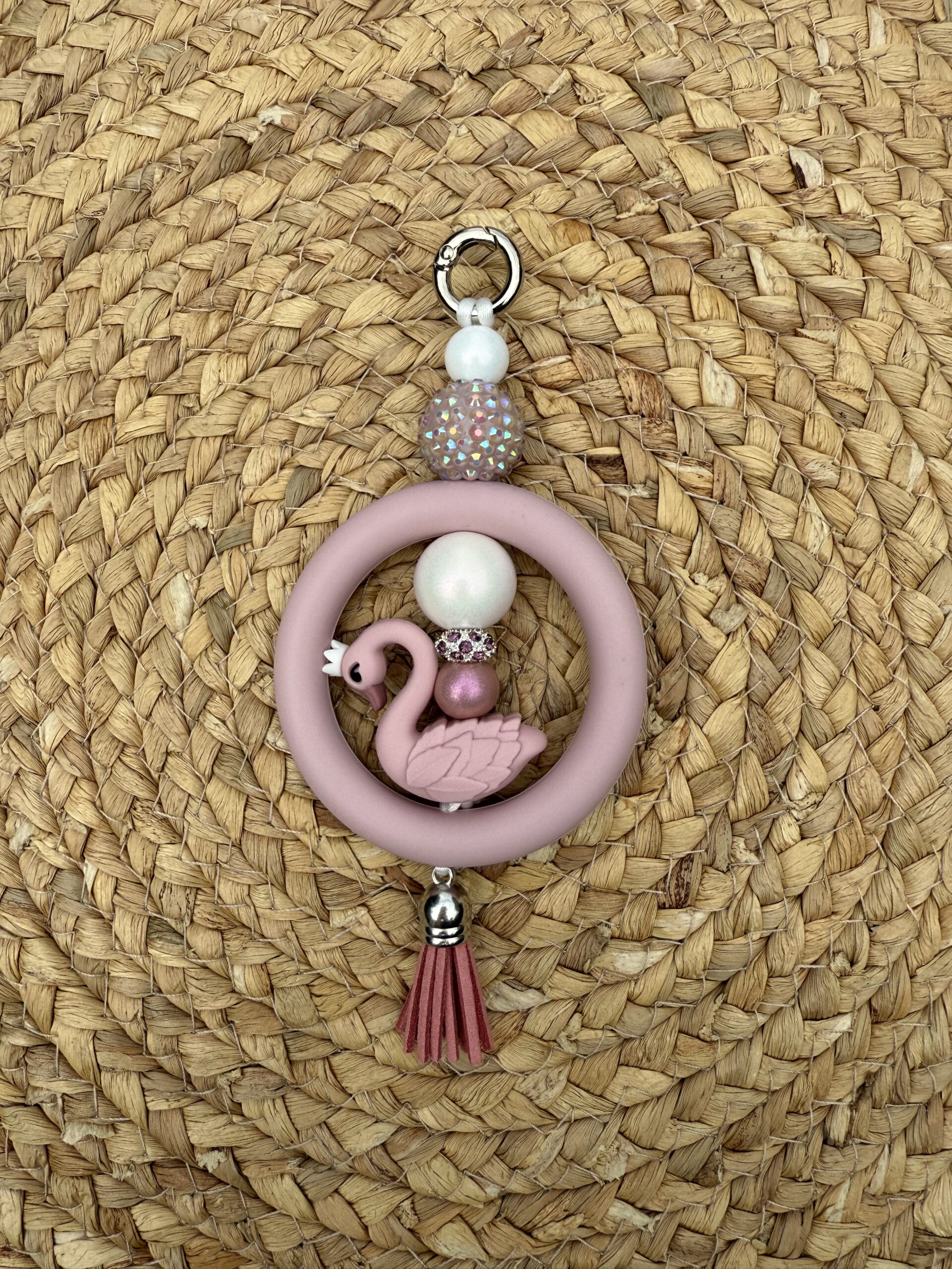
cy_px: 634
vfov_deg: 71.6
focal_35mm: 24
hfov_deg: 56.8
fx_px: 880
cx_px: 476
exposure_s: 1/1976
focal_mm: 2.22
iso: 40
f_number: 2.2
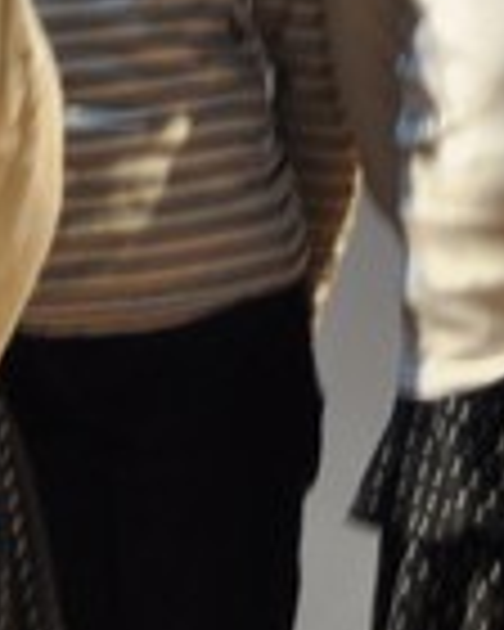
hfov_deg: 5.6
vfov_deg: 7.1
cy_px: -142
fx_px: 5034
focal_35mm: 270
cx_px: -414
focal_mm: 42
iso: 560
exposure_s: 1/60
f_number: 5
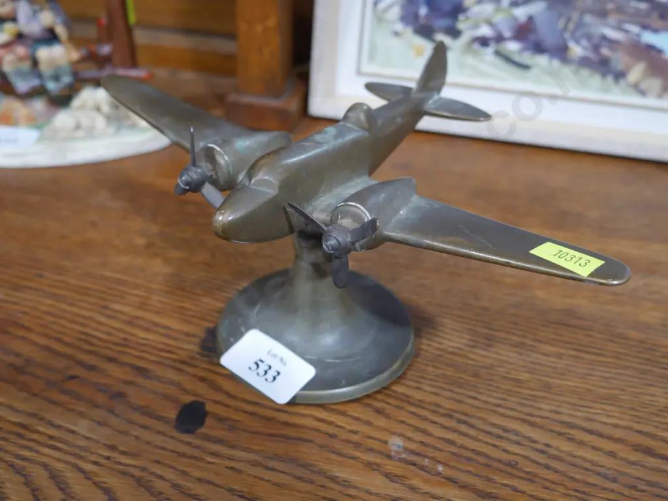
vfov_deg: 39.7
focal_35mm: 36
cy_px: 250
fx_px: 695
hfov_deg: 51.3
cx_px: 334
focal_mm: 18
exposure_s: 1/60
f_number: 4
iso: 800
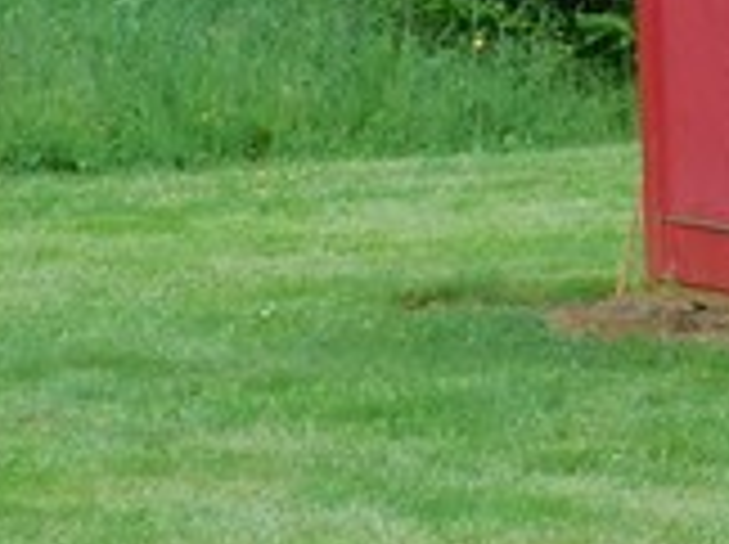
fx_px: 7844
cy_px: -450
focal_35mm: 373
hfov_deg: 5.1
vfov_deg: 3.9
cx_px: 2056
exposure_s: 1/200
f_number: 4
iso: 125
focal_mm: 10.4
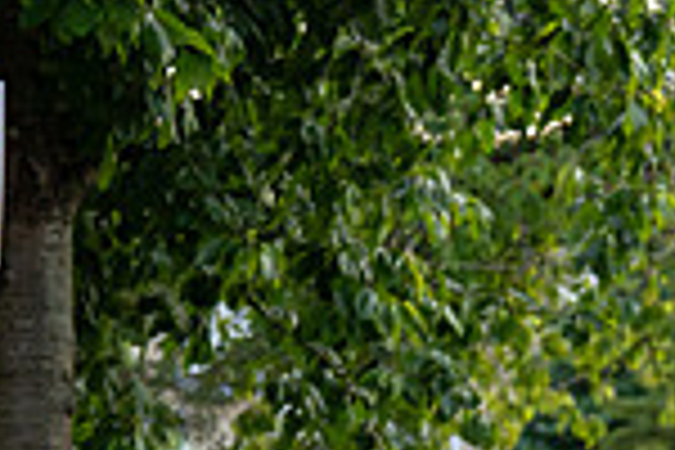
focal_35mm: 271
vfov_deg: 5.0
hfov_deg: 7.5
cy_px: 745
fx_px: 5081
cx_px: 1058
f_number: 2.8
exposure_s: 1/800
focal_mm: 70
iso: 1000
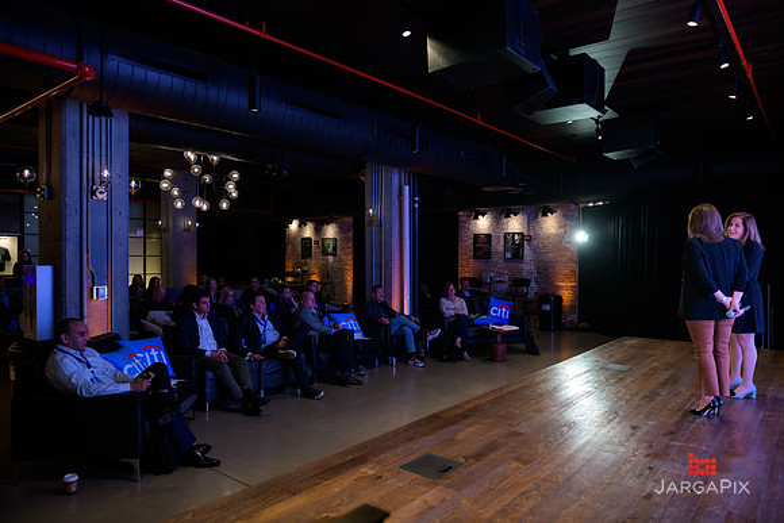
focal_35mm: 24
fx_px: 523
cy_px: 262
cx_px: 392
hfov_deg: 73.7
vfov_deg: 53.2
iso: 1000
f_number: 3.2
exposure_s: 1/200
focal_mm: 24
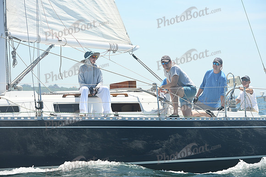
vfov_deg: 10.6
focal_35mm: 130
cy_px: 88
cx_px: 133
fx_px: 961
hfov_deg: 15.8
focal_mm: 130
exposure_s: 1/1000
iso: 320
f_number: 7.1
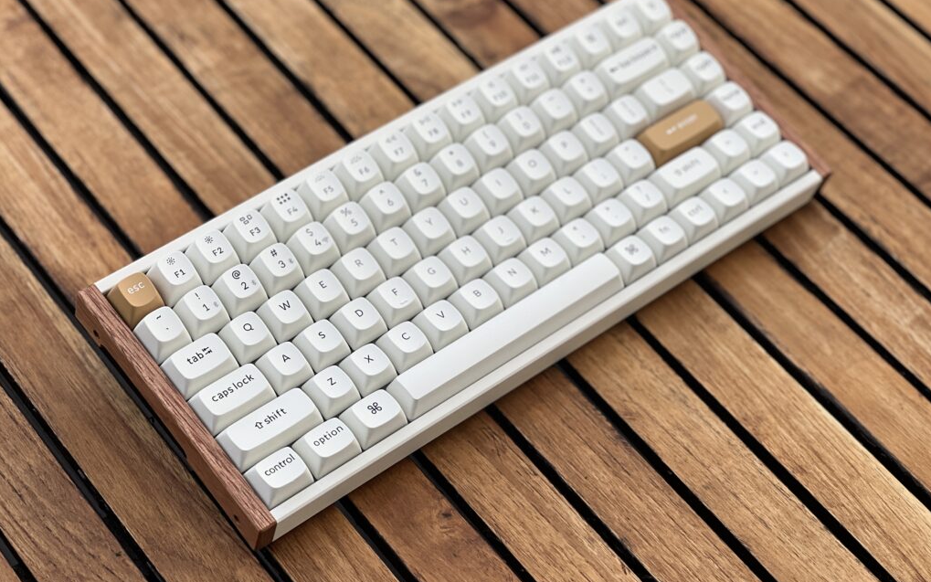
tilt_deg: -51.2
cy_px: 280
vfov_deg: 15.9
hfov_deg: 25.2
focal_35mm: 82
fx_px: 2081
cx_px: 466
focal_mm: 9
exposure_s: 1/121
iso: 80
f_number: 2.8
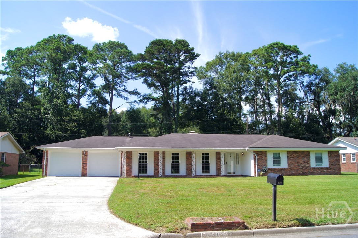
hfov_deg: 67.4
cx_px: 179
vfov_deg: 47.8
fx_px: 268
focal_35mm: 27
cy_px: 119
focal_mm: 18
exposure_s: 1/80
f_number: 11
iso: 100
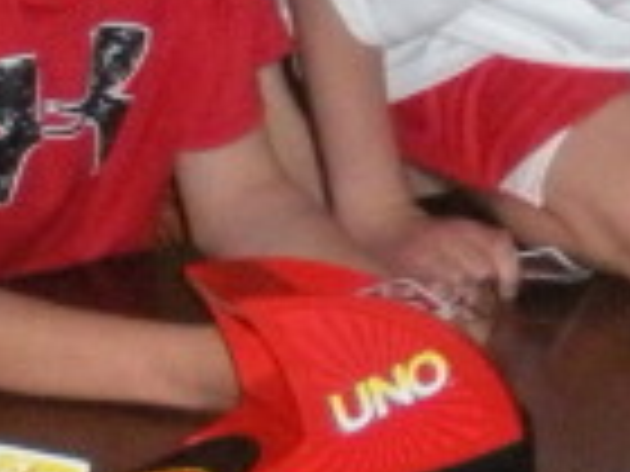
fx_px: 4787
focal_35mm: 263
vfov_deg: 5.6
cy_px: 36
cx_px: 1107
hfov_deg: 7.3
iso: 430
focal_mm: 6.3
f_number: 3.5
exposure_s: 1/60
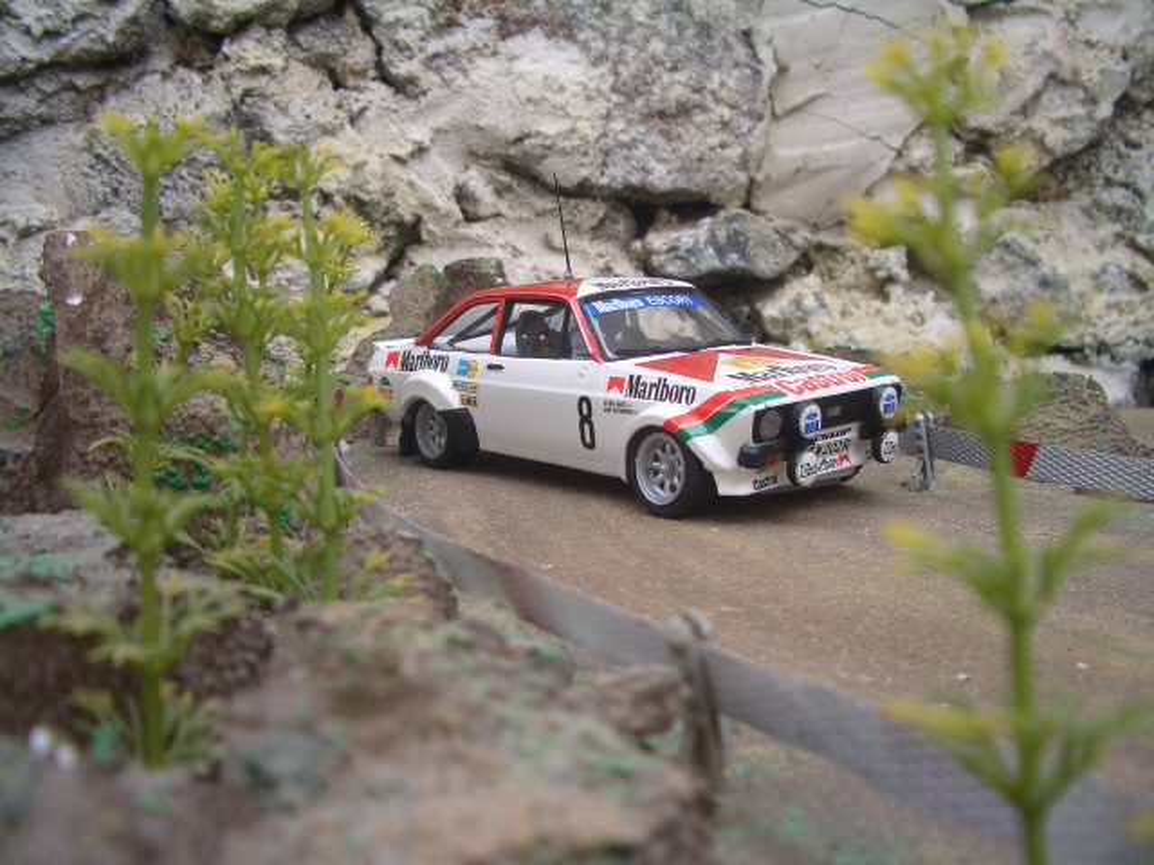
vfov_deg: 40.7
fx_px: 1167
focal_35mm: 35
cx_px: 577
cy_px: 432
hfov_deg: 52.6
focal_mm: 5.8
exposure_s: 1/160
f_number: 2.6
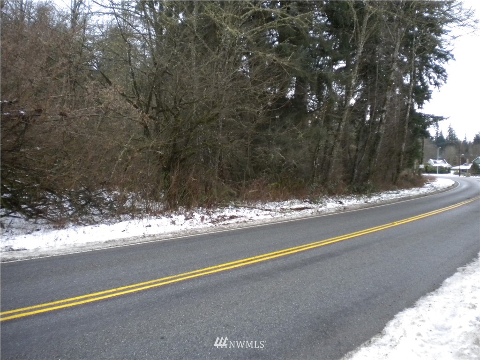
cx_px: 240
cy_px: 180
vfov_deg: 40.7
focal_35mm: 35
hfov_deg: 52.6
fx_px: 485
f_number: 3.1
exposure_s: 1/232
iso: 400
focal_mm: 6.3
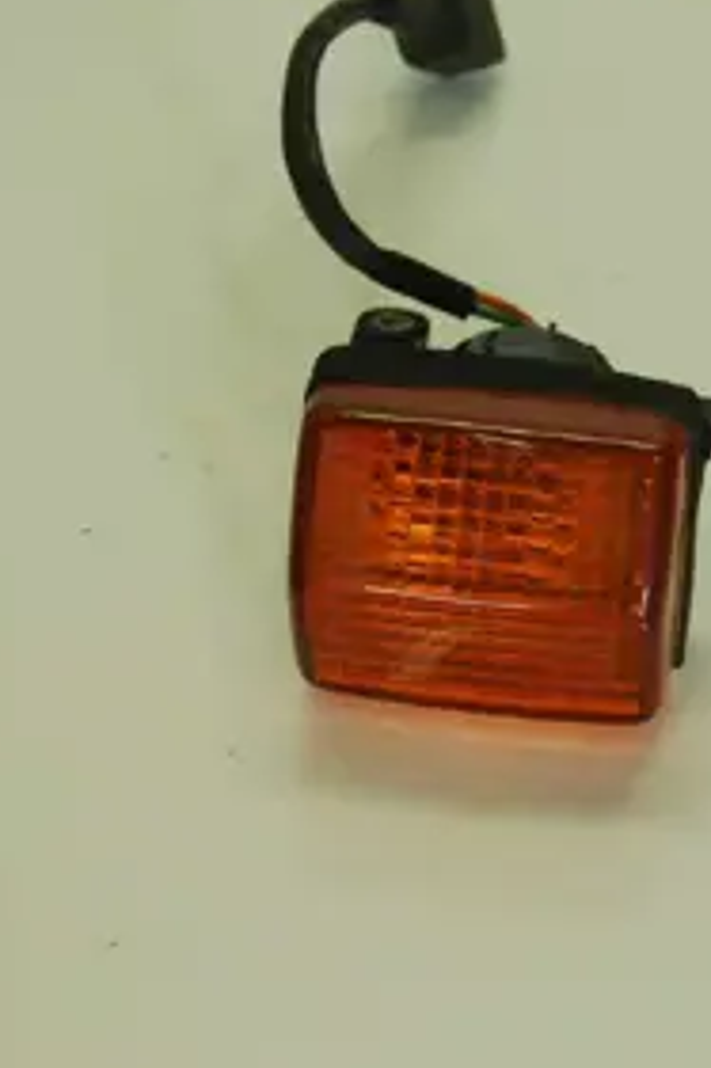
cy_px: 509
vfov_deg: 18.6
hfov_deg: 12.4
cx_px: 500
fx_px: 3263
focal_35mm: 110
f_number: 5
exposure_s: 1/100
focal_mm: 38
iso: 400
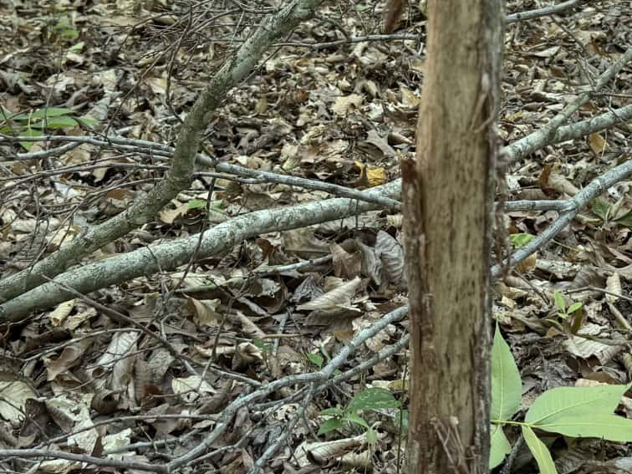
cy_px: 112
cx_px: 441
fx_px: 1187
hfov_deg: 29.5
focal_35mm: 65
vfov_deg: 22.4
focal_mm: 6.8
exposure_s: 1/206
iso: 200
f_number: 1.8
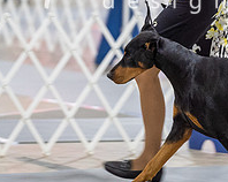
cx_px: 59
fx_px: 3431
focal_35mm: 509
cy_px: 43
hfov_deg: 3.8
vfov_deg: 3.0
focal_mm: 159
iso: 2500
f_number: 2.8
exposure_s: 1/160
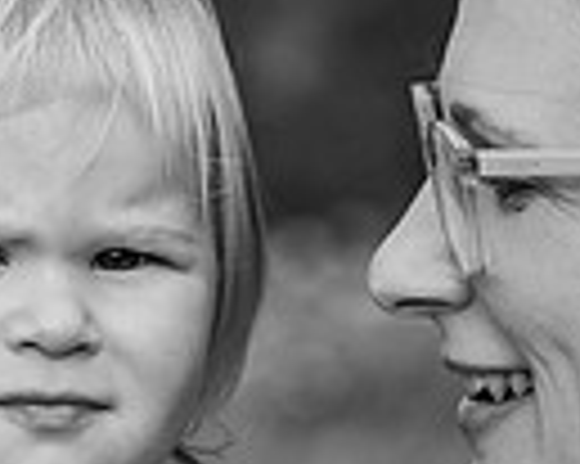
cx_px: 81
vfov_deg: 4.3
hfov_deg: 5.4
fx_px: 6158
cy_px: 507
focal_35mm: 359
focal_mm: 85
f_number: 3.5
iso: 250
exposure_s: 1/1250
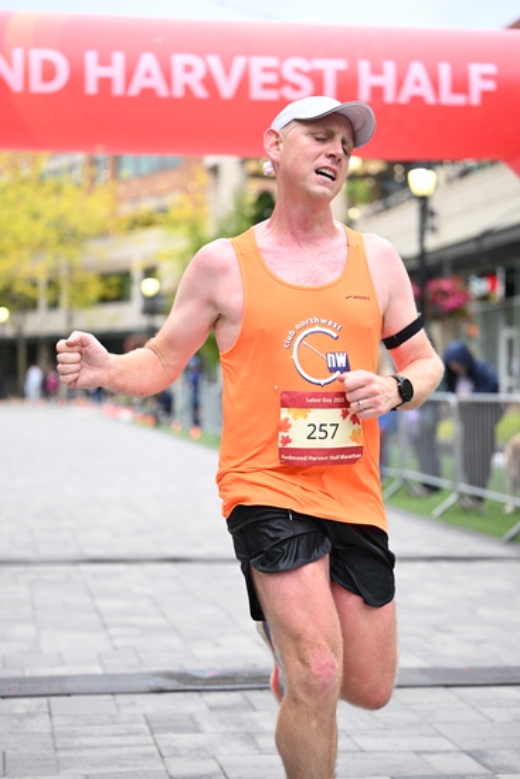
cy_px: 390
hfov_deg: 19.5
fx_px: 1516
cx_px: 260
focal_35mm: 70
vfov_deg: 28.8
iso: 1600
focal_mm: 70
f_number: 2.8
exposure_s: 1/1250
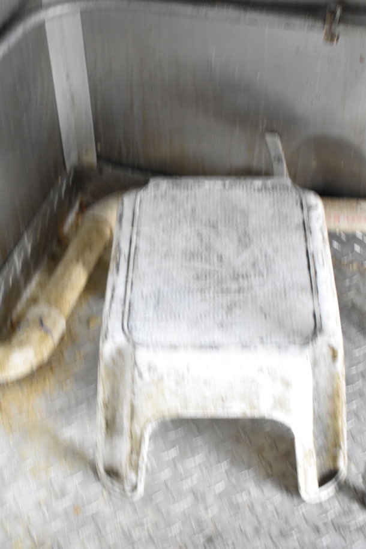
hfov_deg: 23.8
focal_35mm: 57
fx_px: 869
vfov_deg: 35.1
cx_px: 183
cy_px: 274
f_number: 4.8
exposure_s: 1/60
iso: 2800
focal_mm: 38
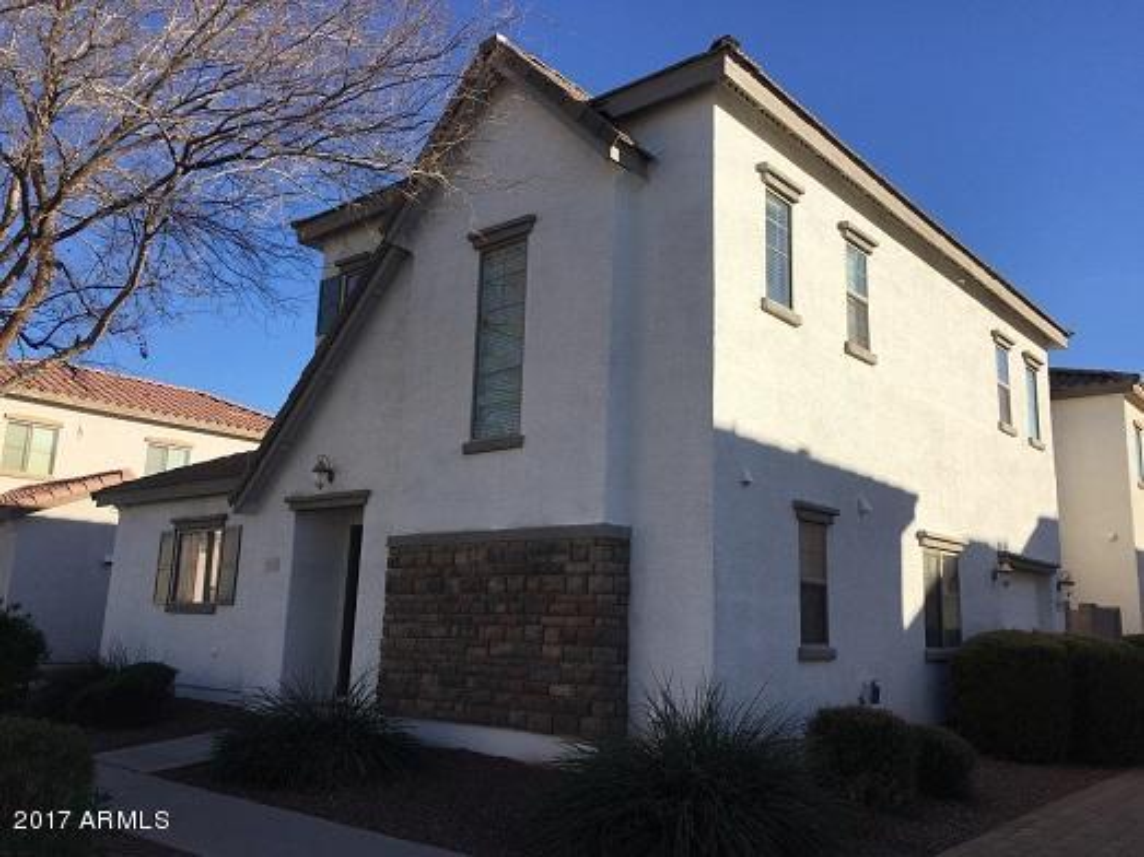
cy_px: 428
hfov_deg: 61.7
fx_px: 958
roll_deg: -2.0
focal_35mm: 29
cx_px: 572
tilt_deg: +11.2
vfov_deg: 48.2
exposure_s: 1/2083
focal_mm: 4.15
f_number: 2.2
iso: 32
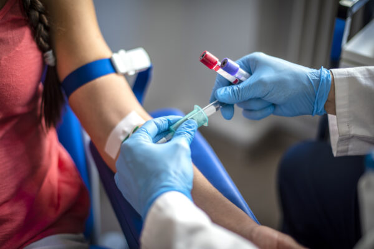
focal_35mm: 50
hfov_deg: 39.6
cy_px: 124
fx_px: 519
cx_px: 187
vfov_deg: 27.0
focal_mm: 50
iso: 320
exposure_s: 1/320
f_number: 1.4
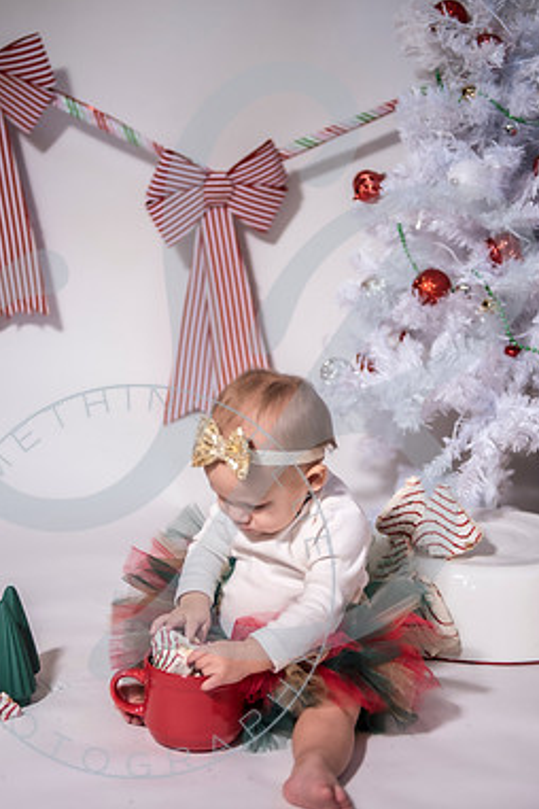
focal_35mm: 65
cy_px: 420
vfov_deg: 31.0
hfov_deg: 20.9
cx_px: 233
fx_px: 1460
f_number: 2.8
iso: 100
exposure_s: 1/125
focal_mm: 55
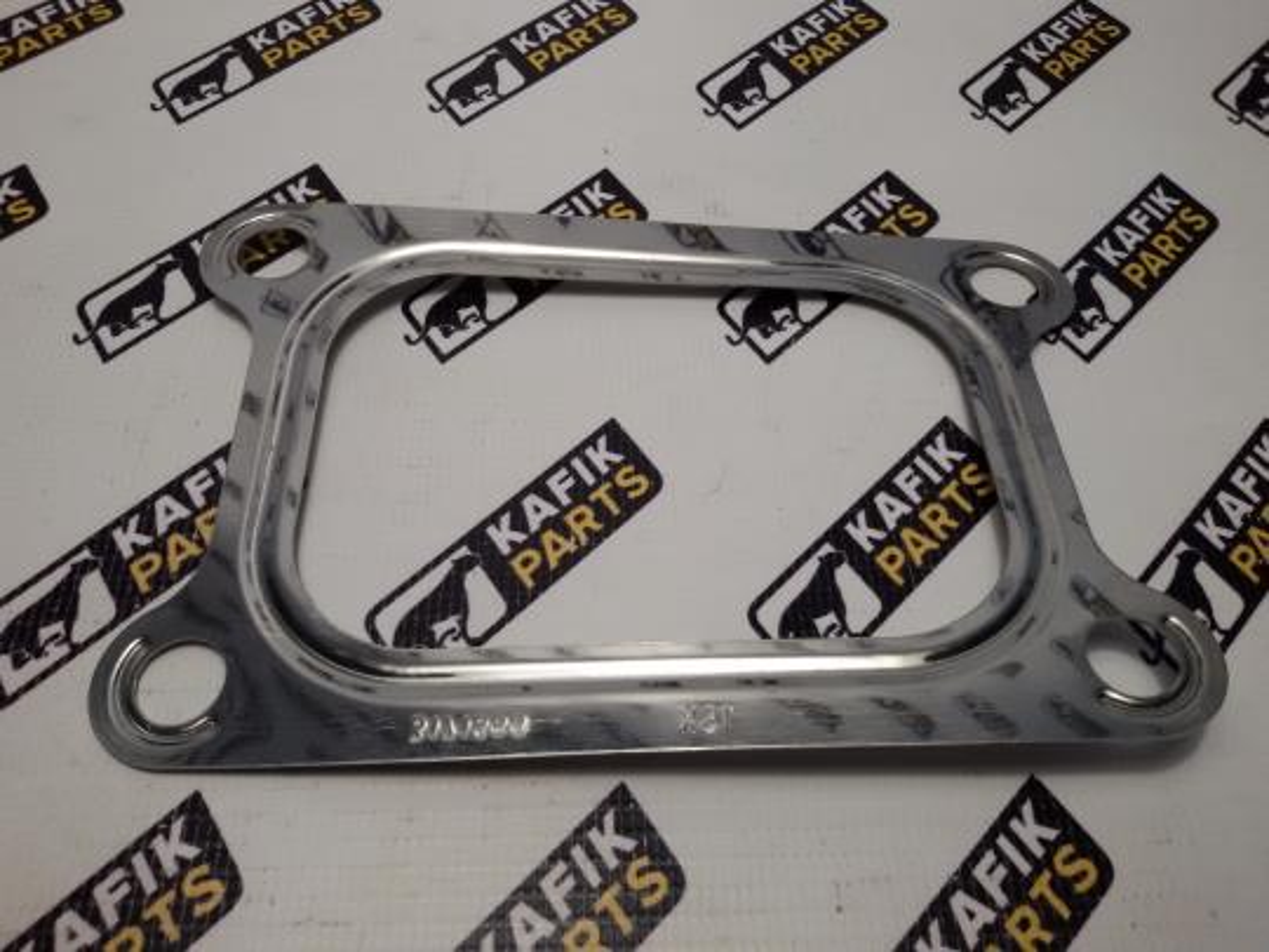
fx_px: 1136
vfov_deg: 45.4
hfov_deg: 58.4
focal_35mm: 31
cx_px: 634
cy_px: 476
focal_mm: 2.93
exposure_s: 1/100
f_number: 2.4
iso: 80
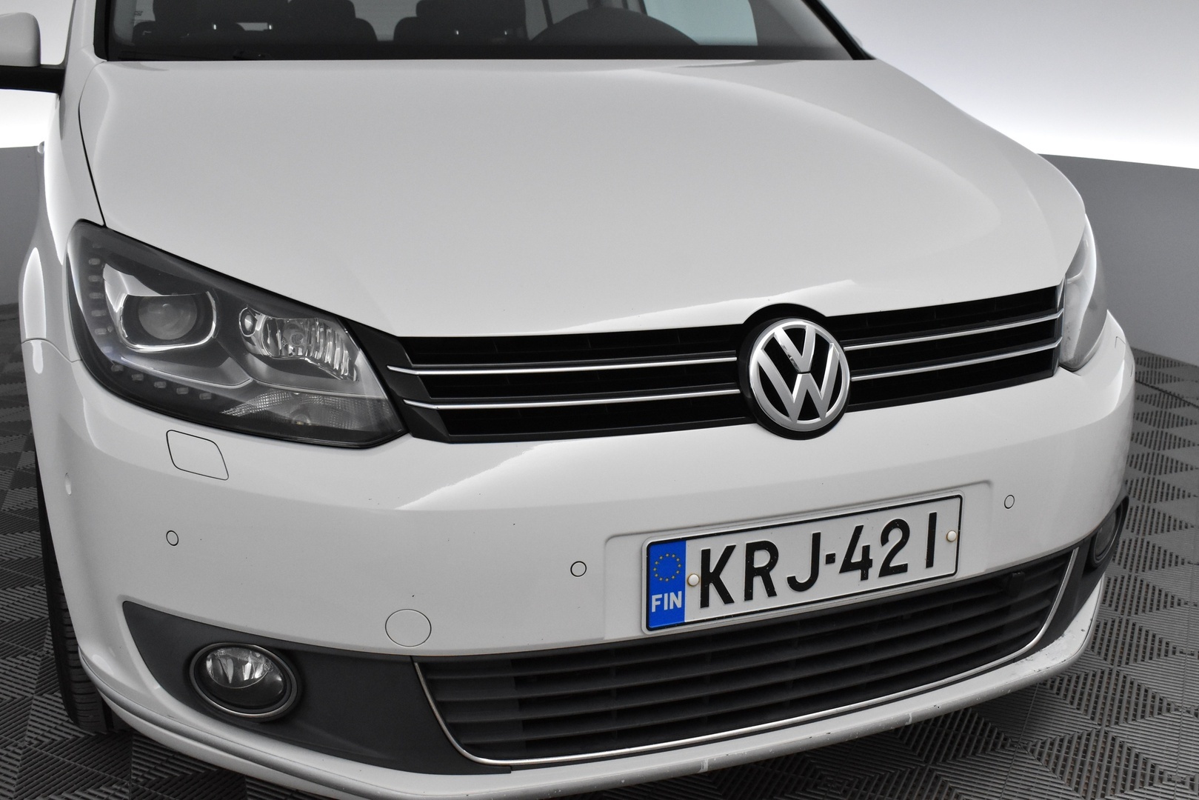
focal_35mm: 36
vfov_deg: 36.9
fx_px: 1199
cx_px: 600
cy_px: 400
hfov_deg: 53.1
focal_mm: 24
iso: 3200
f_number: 7.1
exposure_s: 1/200
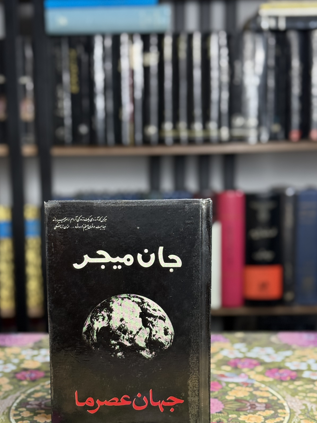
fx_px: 745
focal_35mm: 61
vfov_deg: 31.6
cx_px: 133
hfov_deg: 24.0
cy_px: 254
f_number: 1.78
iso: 200
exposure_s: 1/100
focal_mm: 6.76
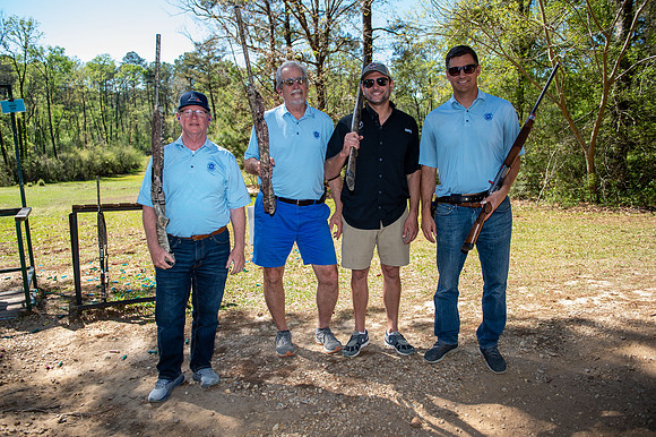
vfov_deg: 47.9
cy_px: 218
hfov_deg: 67.4
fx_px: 492
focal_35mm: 27
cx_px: 328
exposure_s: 1/200
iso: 50
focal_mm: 27
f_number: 3.5
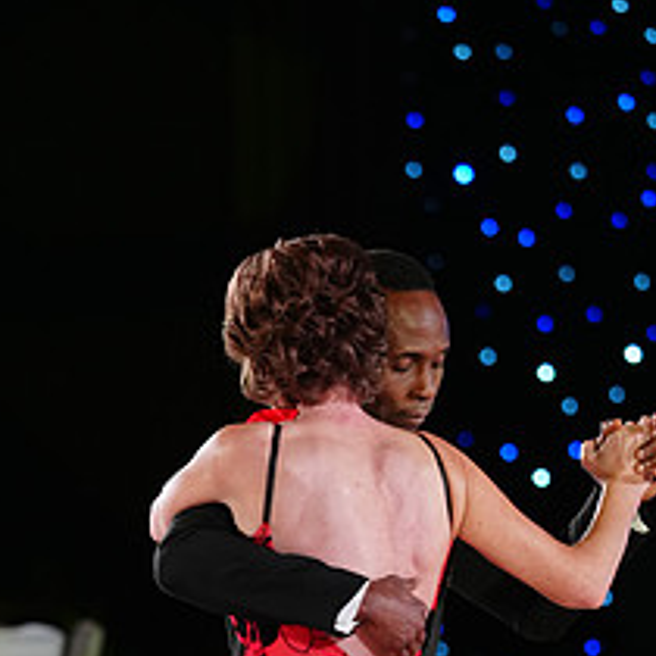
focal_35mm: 360
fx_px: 7719
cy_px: 803
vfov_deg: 4.8
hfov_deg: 4.9
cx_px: 380
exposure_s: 1/400
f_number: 4
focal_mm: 153
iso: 2000
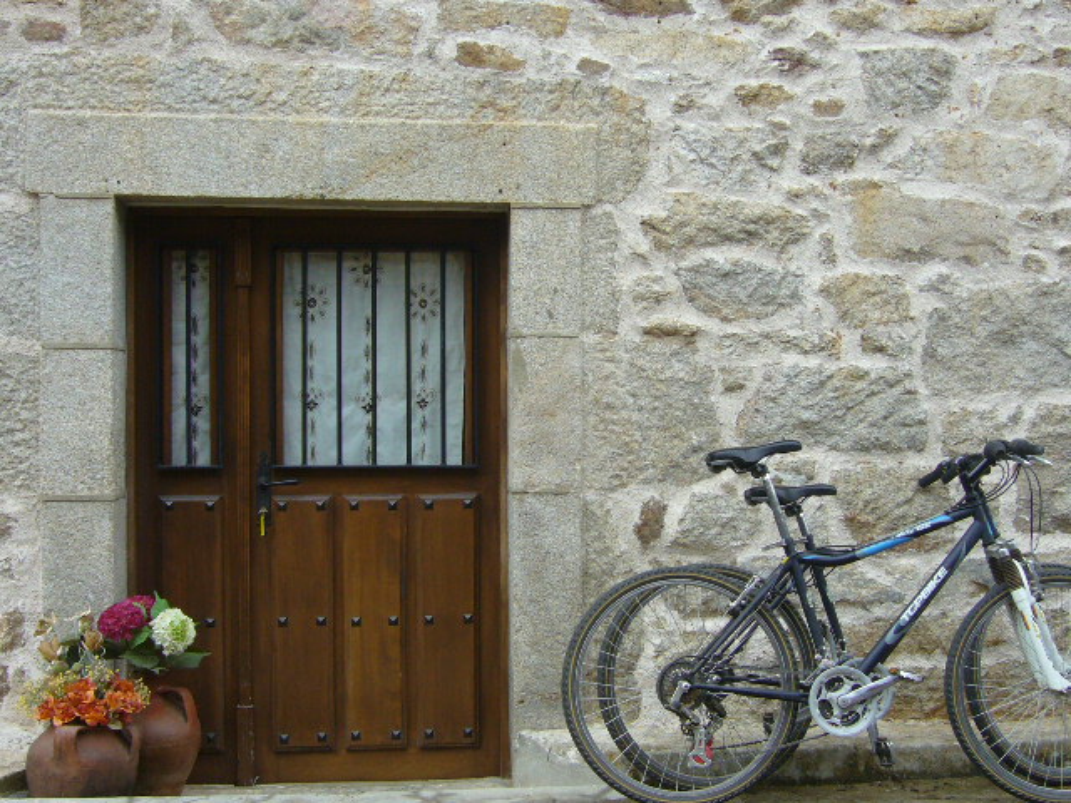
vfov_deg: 29.7
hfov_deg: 38.9
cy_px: 402
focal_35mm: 49
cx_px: 536
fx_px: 1516
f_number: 5.7
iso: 100
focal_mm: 6
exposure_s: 1/200
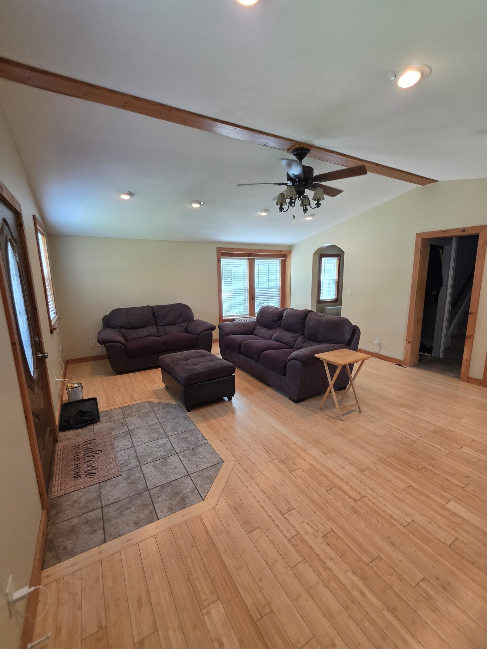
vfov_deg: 102.1
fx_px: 263
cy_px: 324
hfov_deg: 85.7
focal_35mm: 14
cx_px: 246
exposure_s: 1/120
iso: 125
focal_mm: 2.2
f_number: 1.9
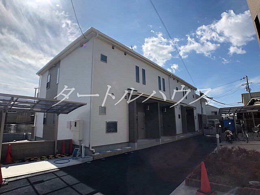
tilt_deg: +9.5
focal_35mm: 28
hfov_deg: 63.4
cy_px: 98
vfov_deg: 49.7
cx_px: 130
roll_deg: +1.1
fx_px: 210
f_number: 1.8
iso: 20
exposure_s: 1/3247
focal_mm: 4
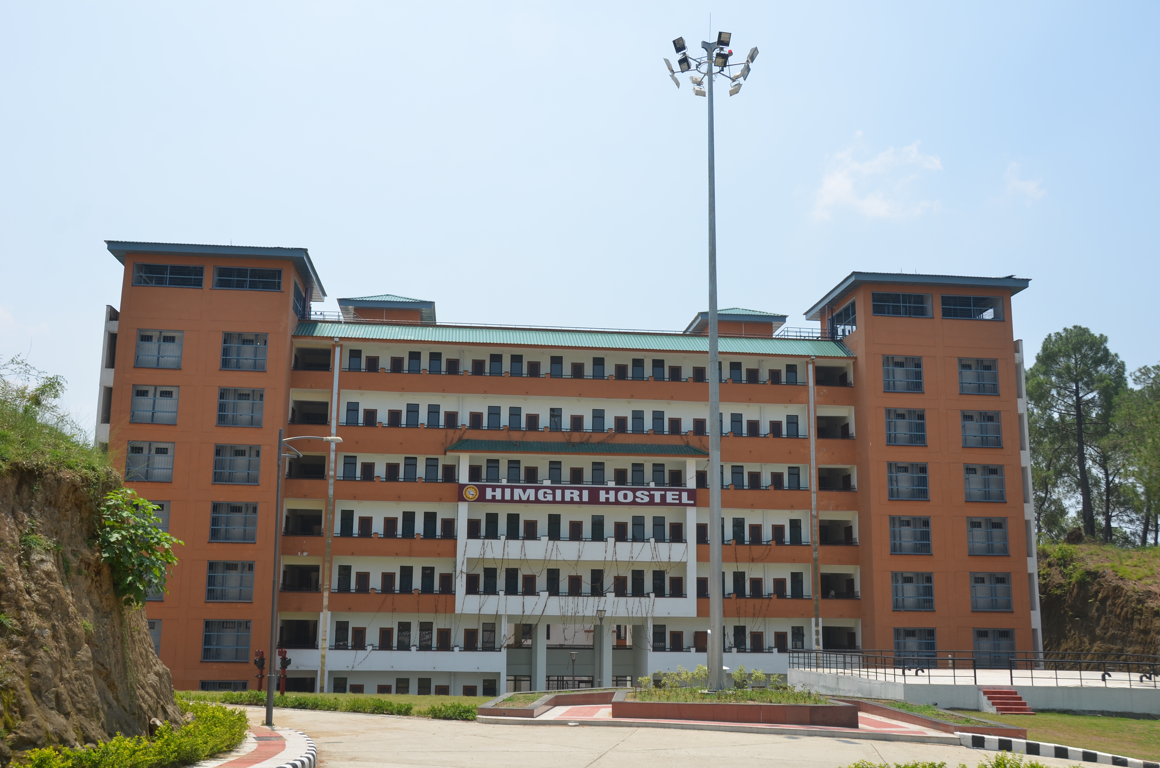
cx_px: 580
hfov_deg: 53.2
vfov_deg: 36.7
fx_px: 1158
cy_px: 384
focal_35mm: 36
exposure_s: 1/250
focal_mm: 24
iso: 100
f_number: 8
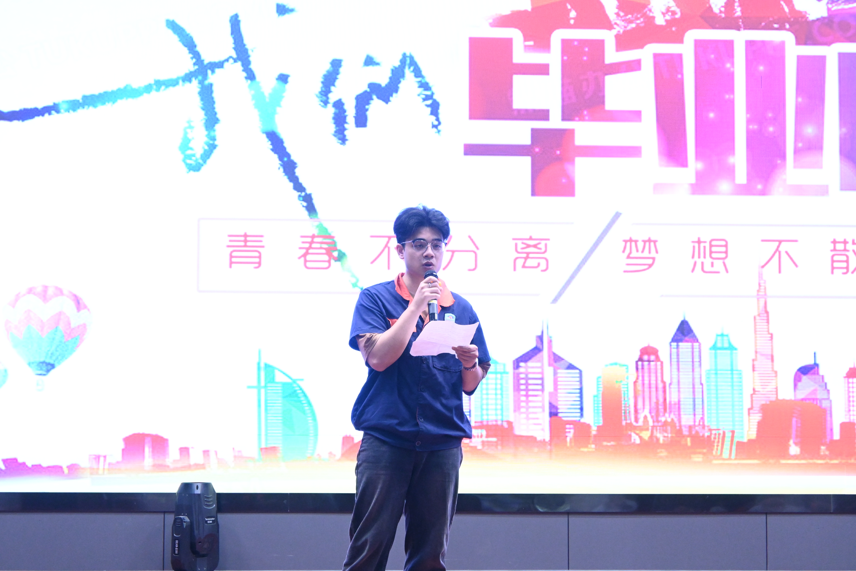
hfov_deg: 27.0
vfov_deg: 18.2
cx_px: 428
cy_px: 286
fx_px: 1783
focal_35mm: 75
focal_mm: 50
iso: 4000
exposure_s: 1/60
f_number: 6.3
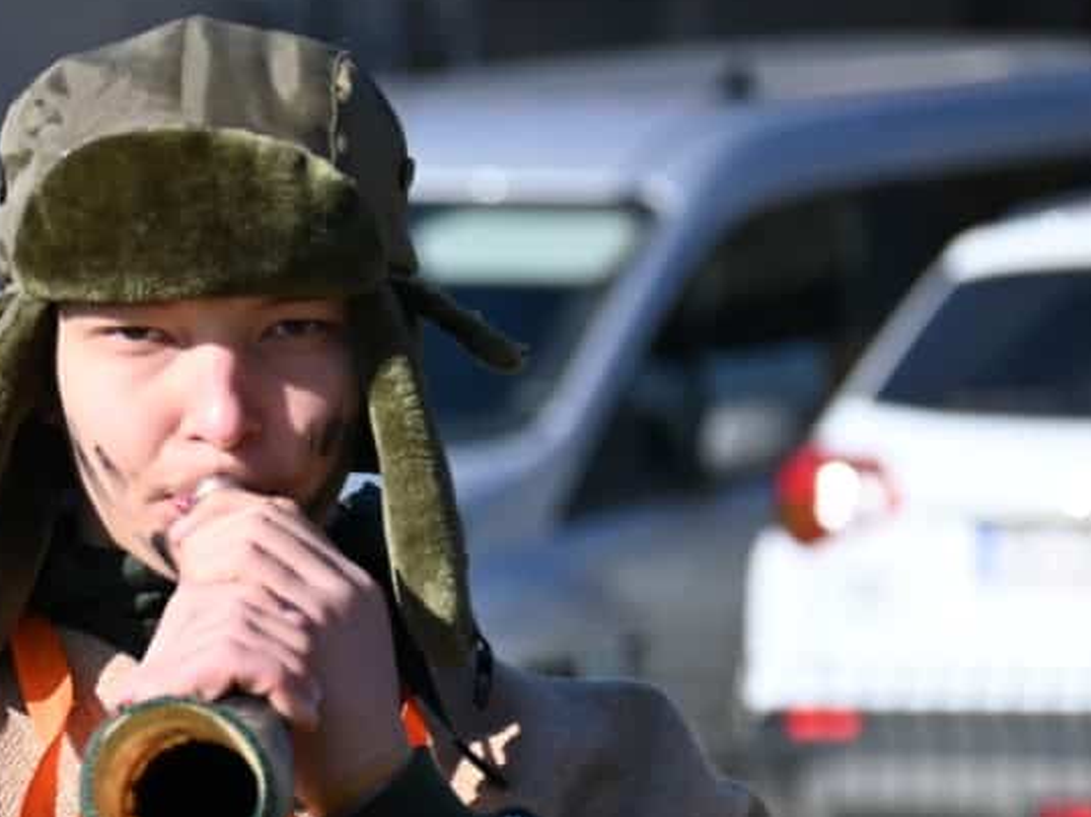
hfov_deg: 3.3
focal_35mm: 608
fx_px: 19154
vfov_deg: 2.4
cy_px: 853
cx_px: -75
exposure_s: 1/500
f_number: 5.6
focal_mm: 140
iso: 110
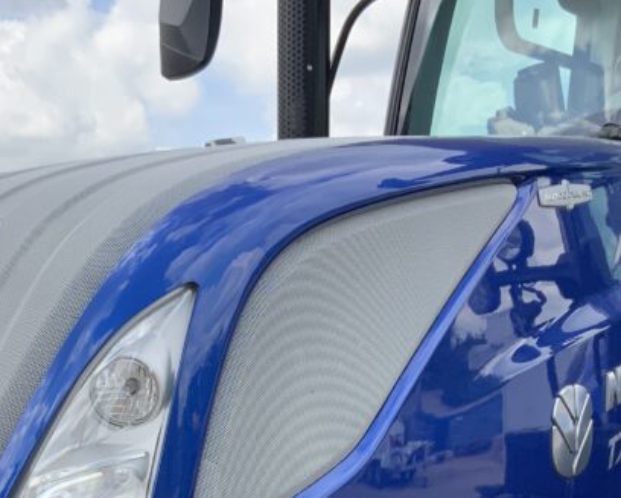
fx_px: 1306
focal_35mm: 71
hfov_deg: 26.7
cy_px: 486
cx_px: 353
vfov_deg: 20.9
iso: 16
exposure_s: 1/709
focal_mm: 3
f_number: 1.8
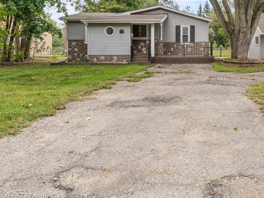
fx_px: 282
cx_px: 205
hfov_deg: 47.8
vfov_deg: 37.9
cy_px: 56
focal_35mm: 37
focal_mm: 23
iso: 400
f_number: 9
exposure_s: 1/8
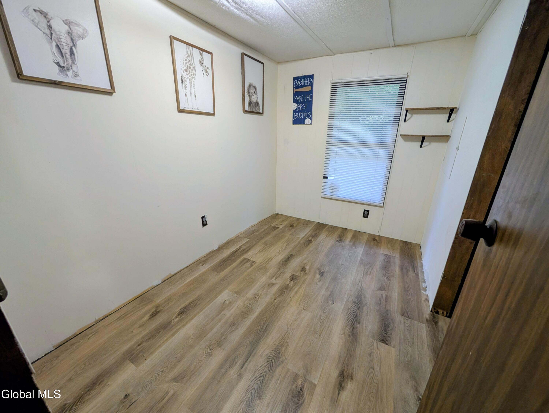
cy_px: 206
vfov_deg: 94.6
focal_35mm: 12
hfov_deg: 110.5
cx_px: 274
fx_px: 191
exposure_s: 1/24
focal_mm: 2.02
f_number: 1.7
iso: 158
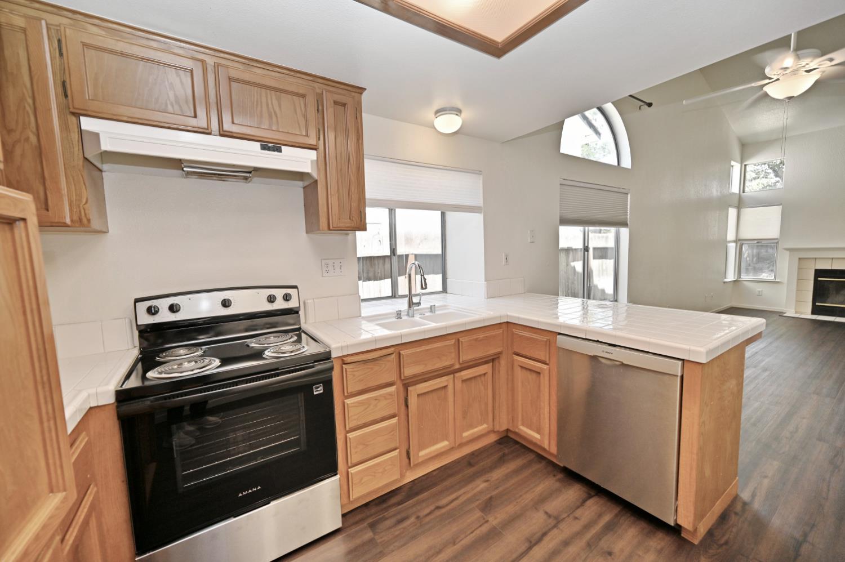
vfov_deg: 81.1
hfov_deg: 104.3
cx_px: 422
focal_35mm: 14
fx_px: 328
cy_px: 281
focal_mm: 14
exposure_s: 1/80
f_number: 4.5
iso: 200
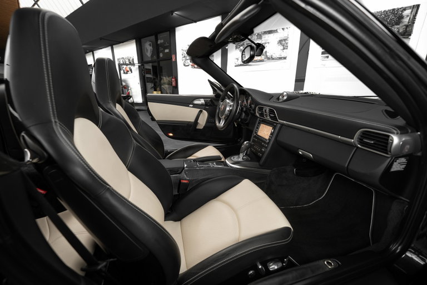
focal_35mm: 14
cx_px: 214
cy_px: 142
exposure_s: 1/40
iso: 320
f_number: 4
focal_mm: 14
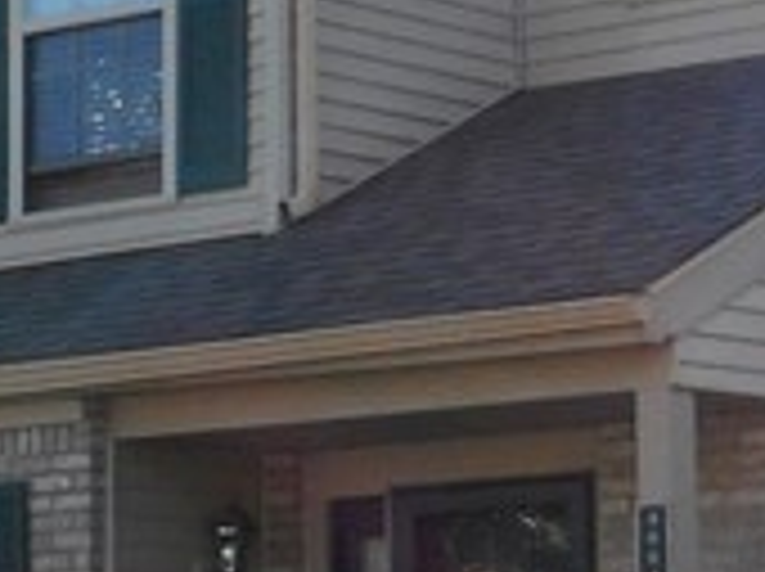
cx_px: 536
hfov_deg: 9.7
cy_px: 419
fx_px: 4524
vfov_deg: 7.2
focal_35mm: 205
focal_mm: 6
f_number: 4.2
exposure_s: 1/400
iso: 80
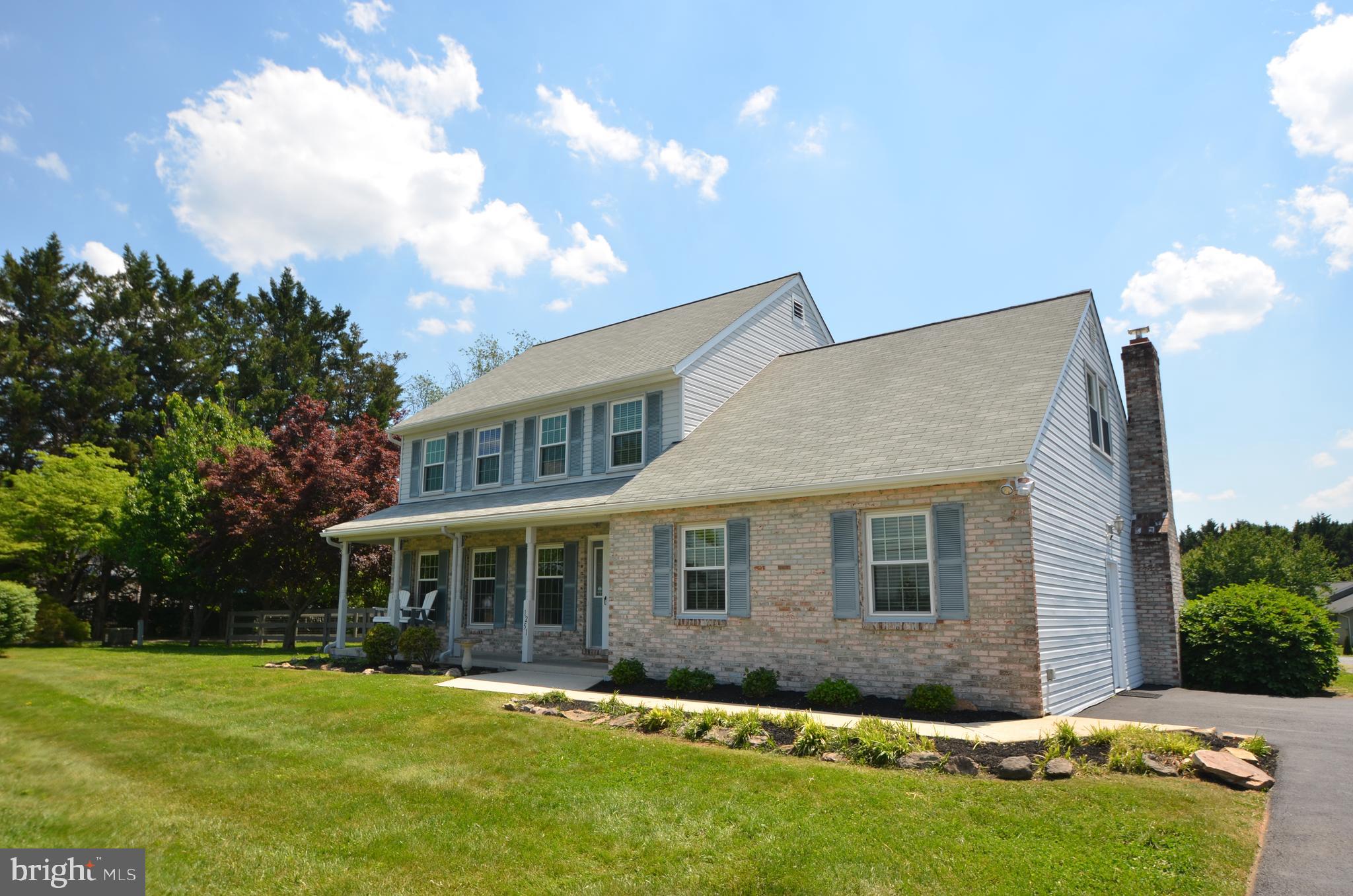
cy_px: 448
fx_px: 788
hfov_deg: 81.3
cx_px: 676
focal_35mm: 21
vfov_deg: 59.3
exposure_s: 1/250
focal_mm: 14
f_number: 8
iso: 100
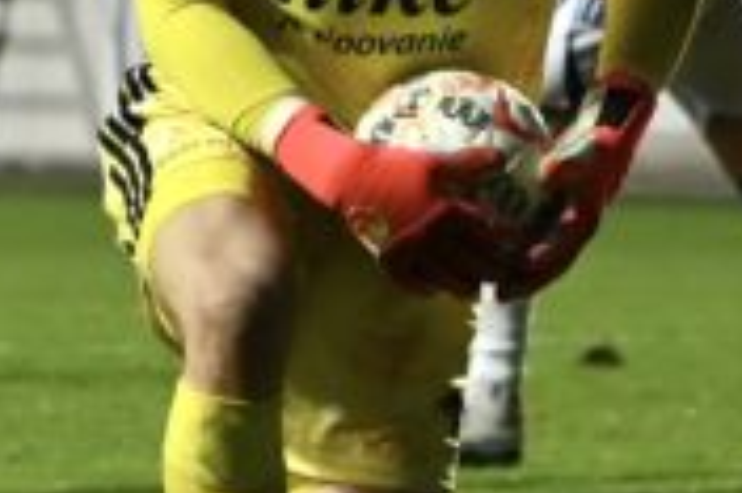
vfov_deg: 2.6
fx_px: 11016
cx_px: 291
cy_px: -6
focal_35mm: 535
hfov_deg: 3.9
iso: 2500
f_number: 4.8
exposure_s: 1/800
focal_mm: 98
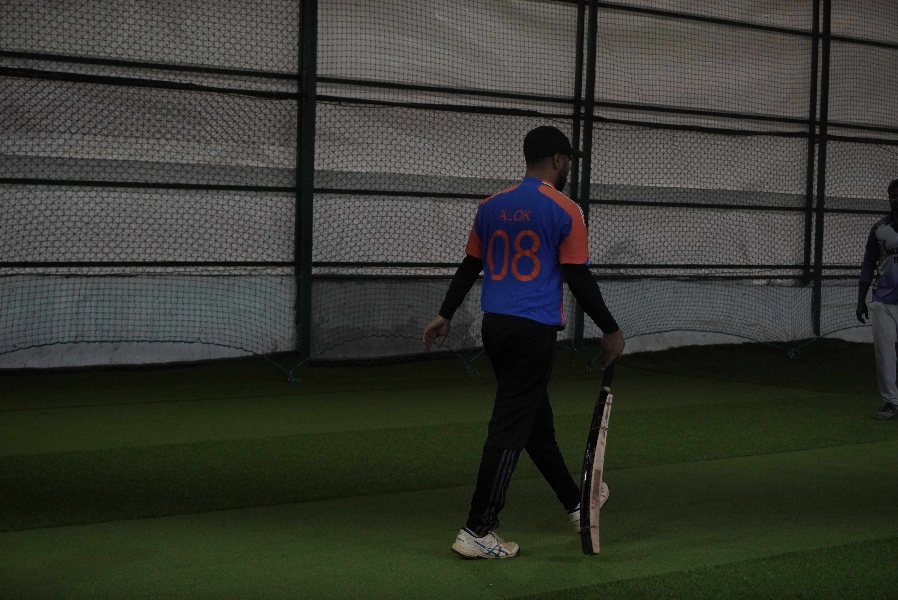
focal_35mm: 64
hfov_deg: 31.2
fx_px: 1610
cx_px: 449
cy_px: 300
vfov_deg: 21.1
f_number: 5.6
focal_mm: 43
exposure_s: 1/1000
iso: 3200
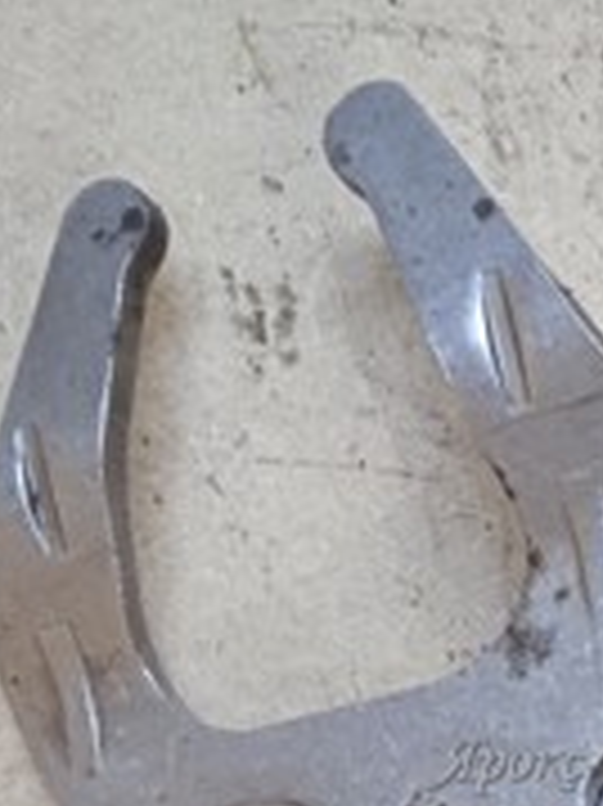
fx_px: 1744
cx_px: 567
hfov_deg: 19.2
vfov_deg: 24.5
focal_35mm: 75
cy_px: 856
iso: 458
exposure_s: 1/33.3
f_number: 2.2
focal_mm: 3.43
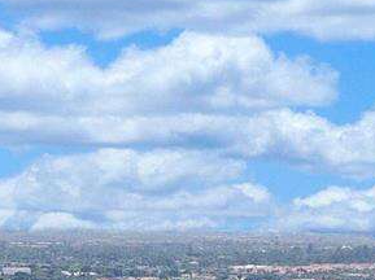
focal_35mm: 133
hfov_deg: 14.7
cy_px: 639
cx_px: 310
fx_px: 1439
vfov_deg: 9.9
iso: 100
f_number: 2.8
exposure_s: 1/2000
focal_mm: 4.39
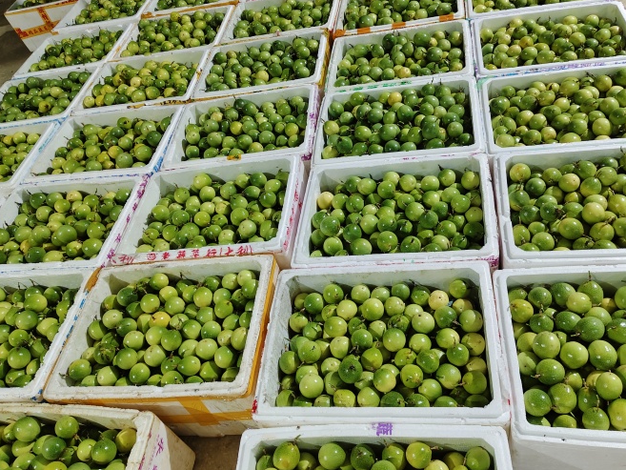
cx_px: 329
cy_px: 226
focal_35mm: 28
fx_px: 506
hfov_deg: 63.4
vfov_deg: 49.7
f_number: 1.88
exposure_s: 1/50
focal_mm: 5.56
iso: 1710
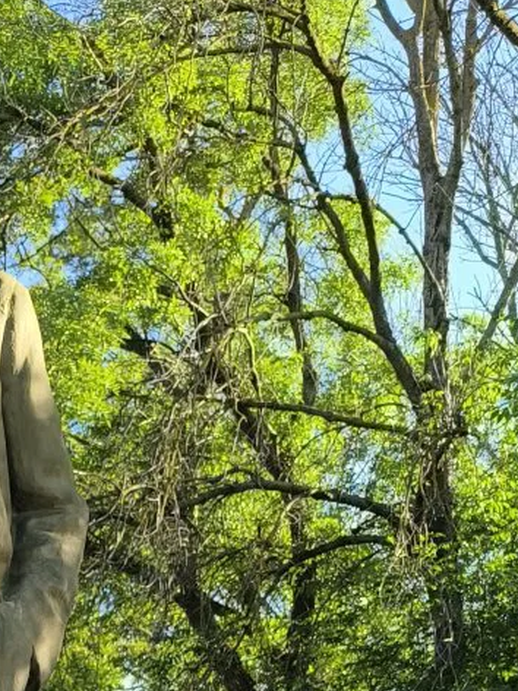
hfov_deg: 17.8
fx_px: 1556
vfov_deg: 21.7
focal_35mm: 78
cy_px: 976
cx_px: -127
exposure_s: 1/231
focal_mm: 6.14
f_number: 1.65
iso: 50
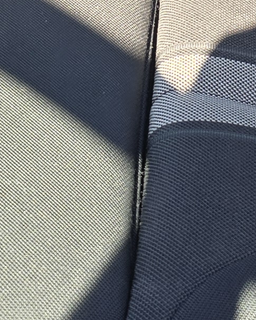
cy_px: -293
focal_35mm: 148
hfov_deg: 10.4
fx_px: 1403
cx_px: 245
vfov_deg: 11.8
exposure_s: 1/180
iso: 25
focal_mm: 6.3
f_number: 1.7
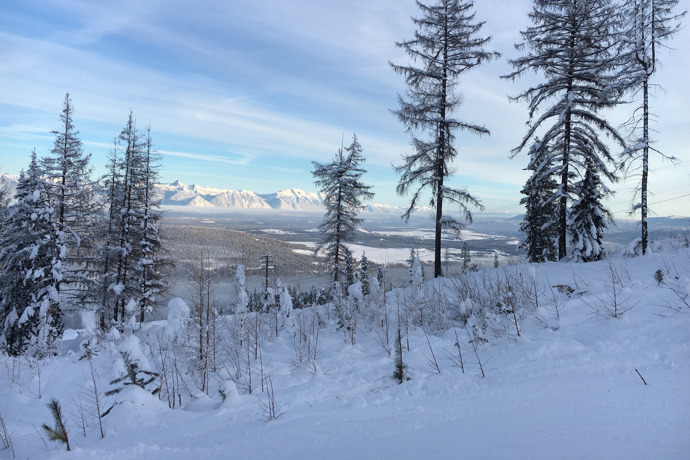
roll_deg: -2.1
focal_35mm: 31
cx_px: 354
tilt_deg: +0.5
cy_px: 202
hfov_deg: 60.3
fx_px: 594
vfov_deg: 42.2
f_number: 2.2
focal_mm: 4.15
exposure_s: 1/905
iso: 25
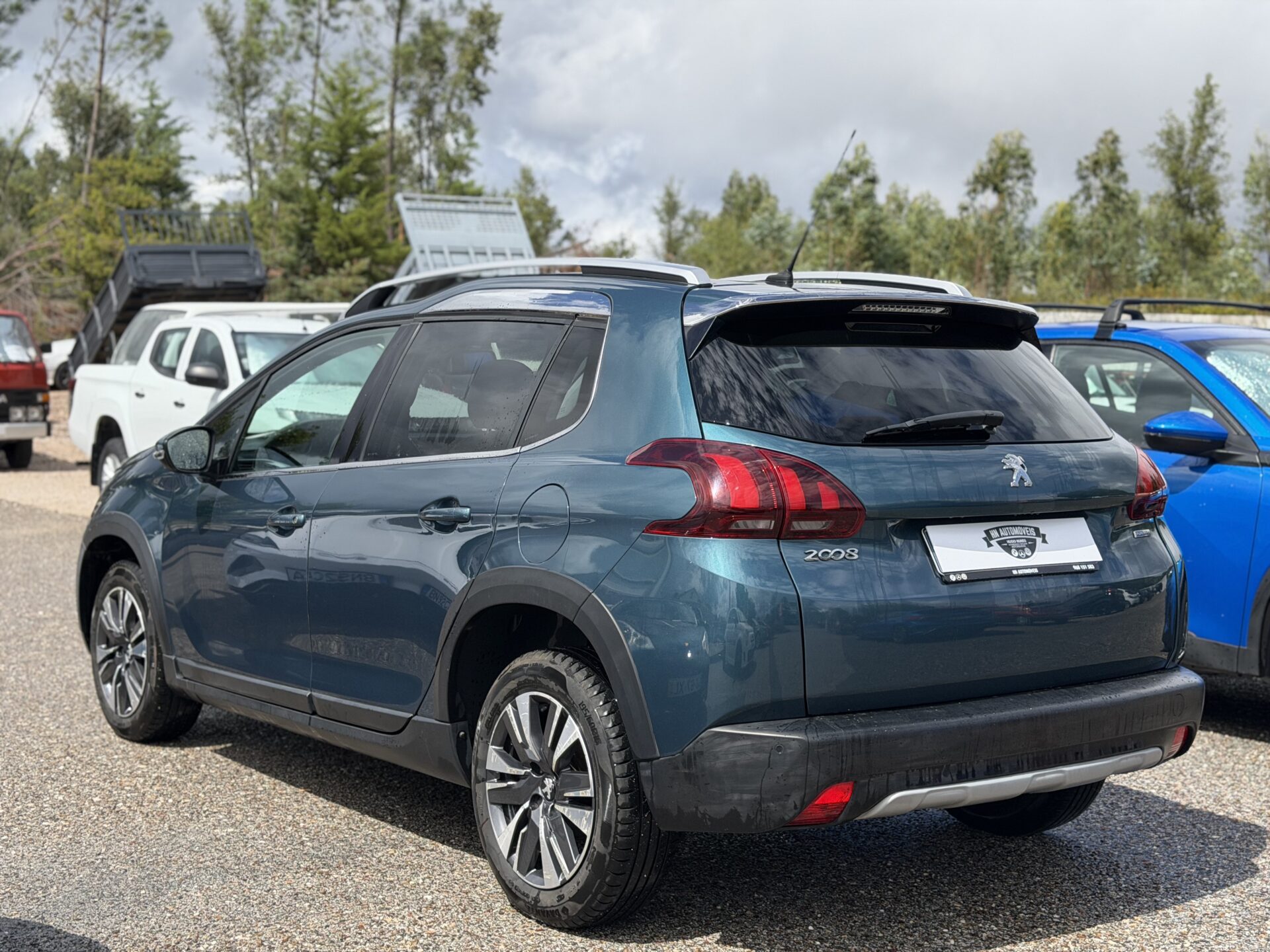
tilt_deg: +2.2
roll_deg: -2.0
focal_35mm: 48
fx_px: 1761
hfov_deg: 39.7
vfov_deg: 30.3
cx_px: 635
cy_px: 476
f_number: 1.78
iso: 80
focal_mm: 6.76
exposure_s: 1/5587
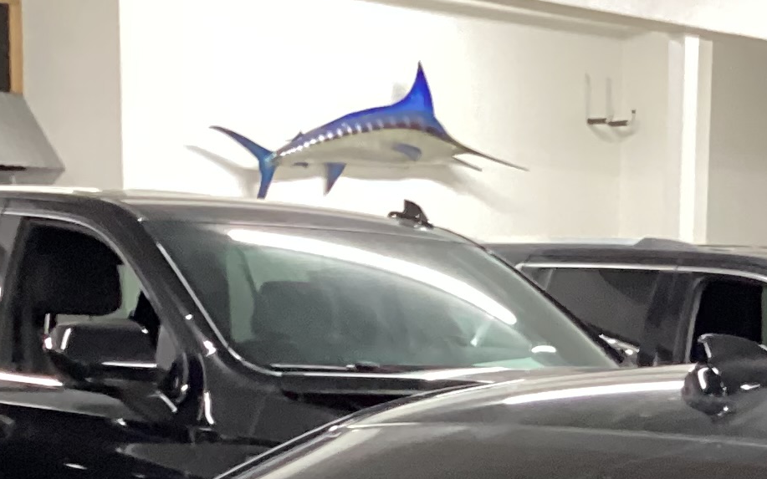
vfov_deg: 10.4
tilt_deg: -15.9
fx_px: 2446
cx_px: 739
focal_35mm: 117
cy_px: 916
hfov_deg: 17.5
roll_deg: -3.5
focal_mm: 3.3
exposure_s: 1/30
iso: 320
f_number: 2.4
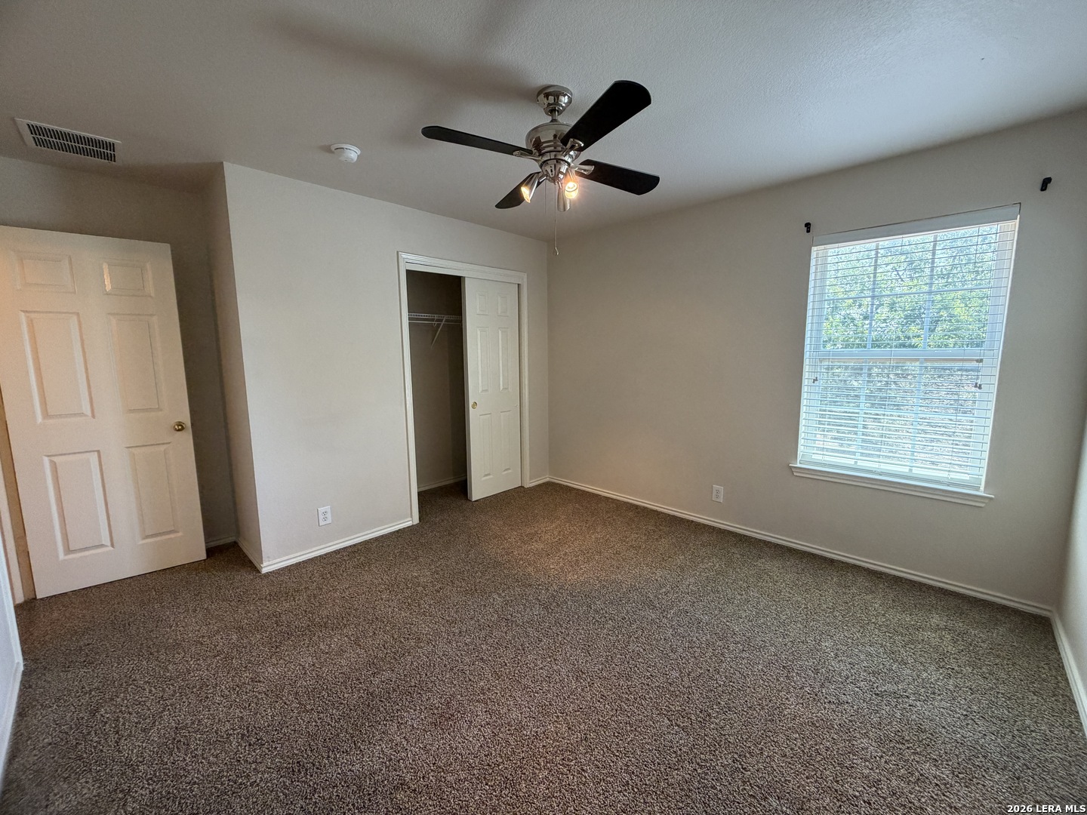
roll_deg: +0.7
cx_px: 544
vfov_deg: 85.7
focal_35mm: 14
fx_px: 440
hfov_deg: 102.1
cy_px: 408
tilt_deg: -7.3
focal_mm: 2.22
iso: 200
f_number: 2.2
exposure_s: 1/60
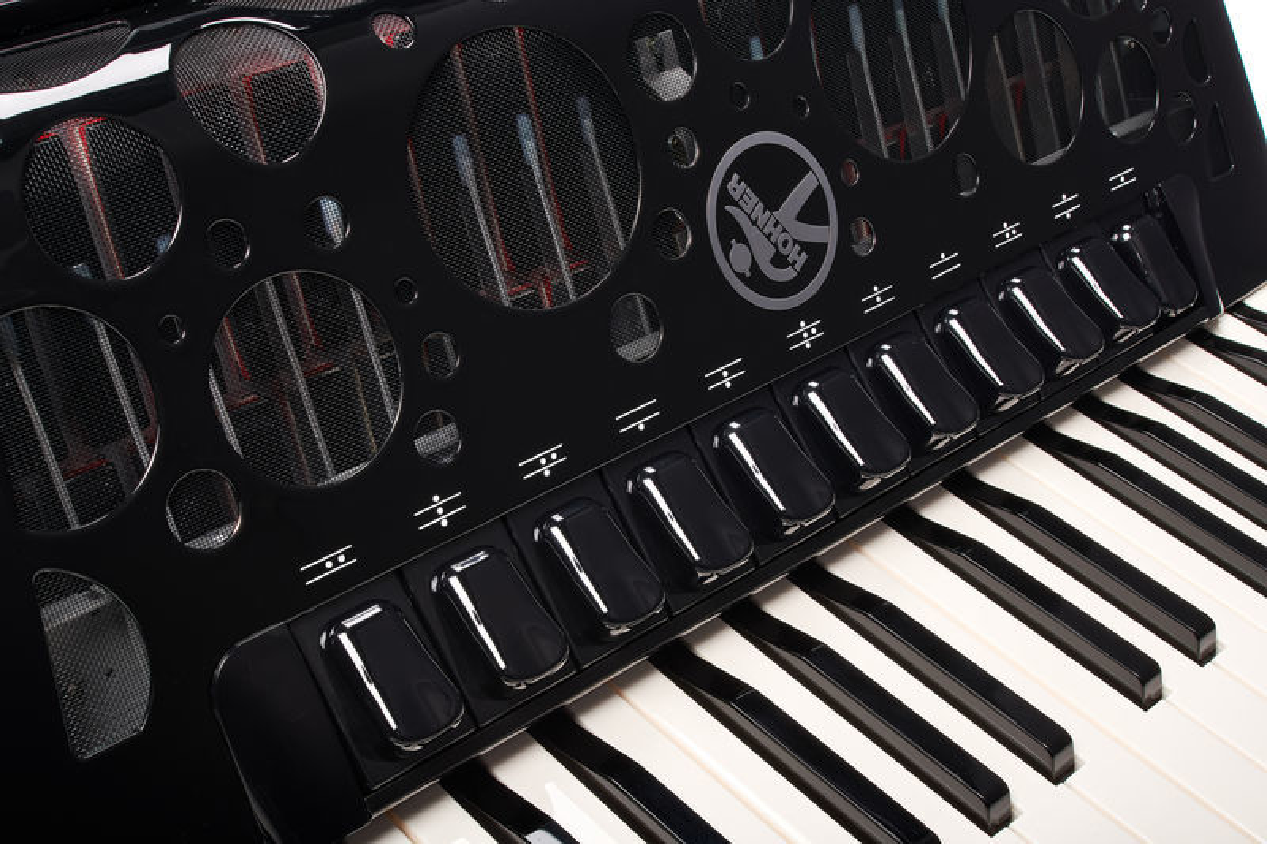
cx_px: 634
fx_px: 1583
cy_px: 422
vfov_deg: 29.9
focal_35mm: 45
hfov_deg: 43.6
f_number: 16
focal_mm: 45
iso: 64
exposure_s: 1/200
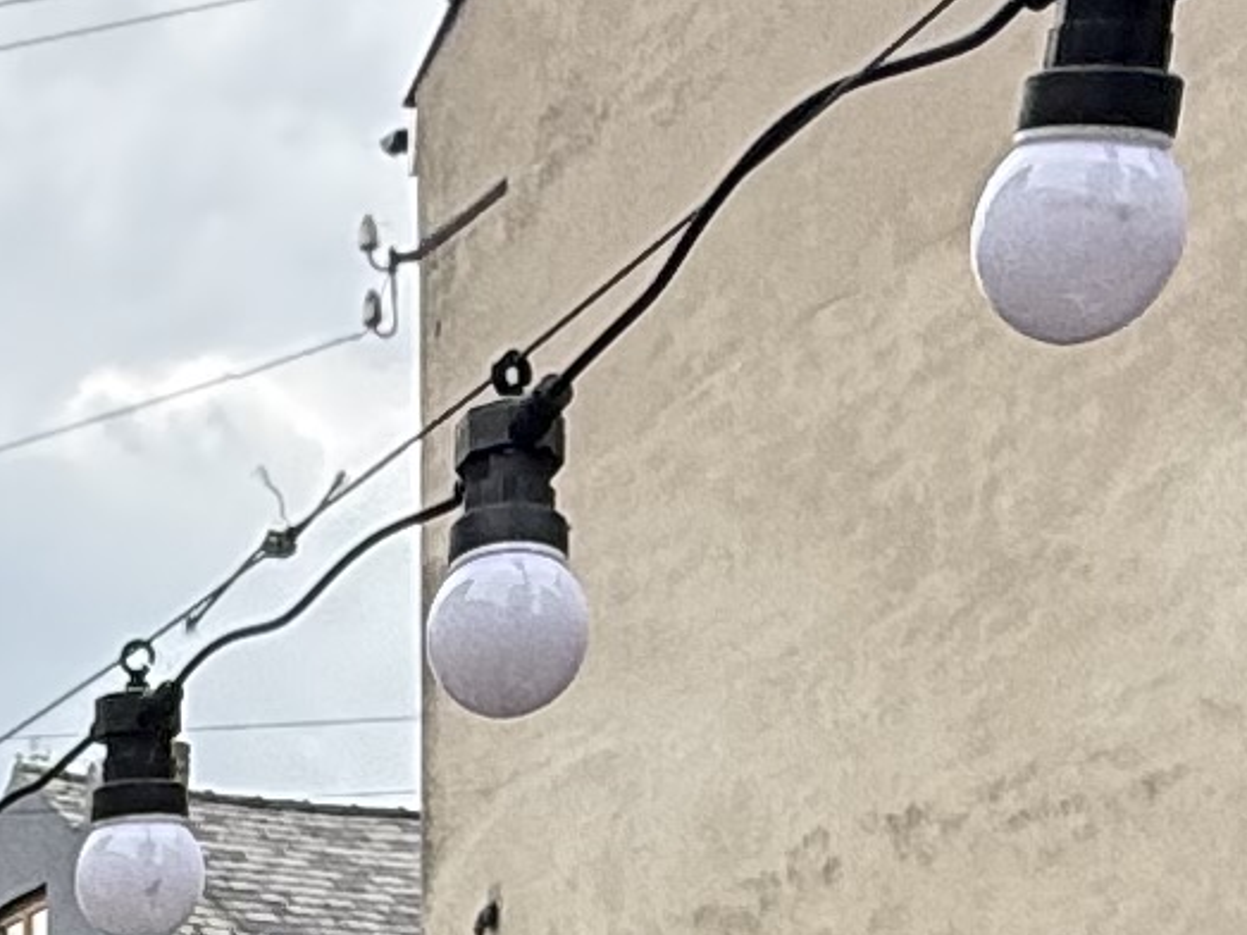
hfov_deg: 17.4
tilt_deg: -2.0
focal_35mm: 108
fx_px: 3890
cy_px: 2015
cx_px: -212
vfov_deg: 11.9
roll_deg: +0.9
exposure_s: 1/522
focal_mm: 2.22
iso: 64
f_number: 2.2
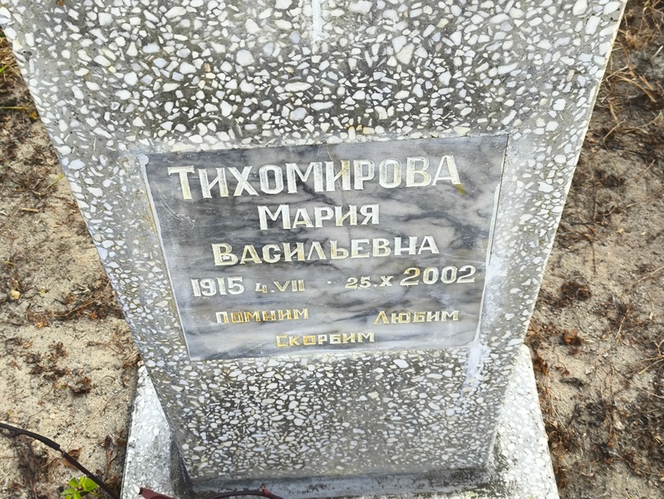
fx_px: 960
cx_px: 332
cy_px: 250
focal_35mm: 50
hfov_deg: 38.2
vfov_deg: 29.1
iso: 50
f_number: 1.7
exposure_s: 1/120
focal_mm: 4.71
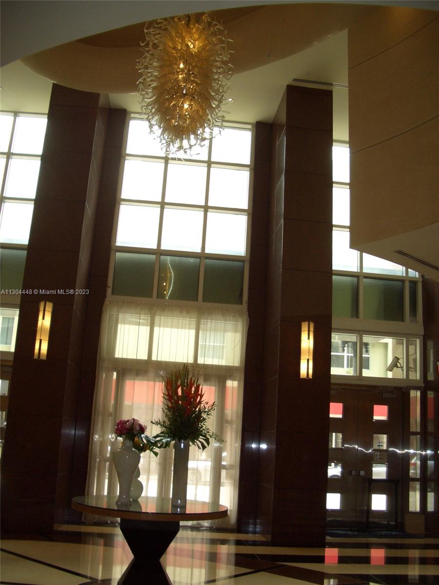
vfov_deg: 52.6
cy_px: 292
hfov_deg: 40.7
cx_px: 220
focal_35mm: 35
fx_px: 592
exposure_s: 1/60
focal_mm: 5.8
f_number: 2.6
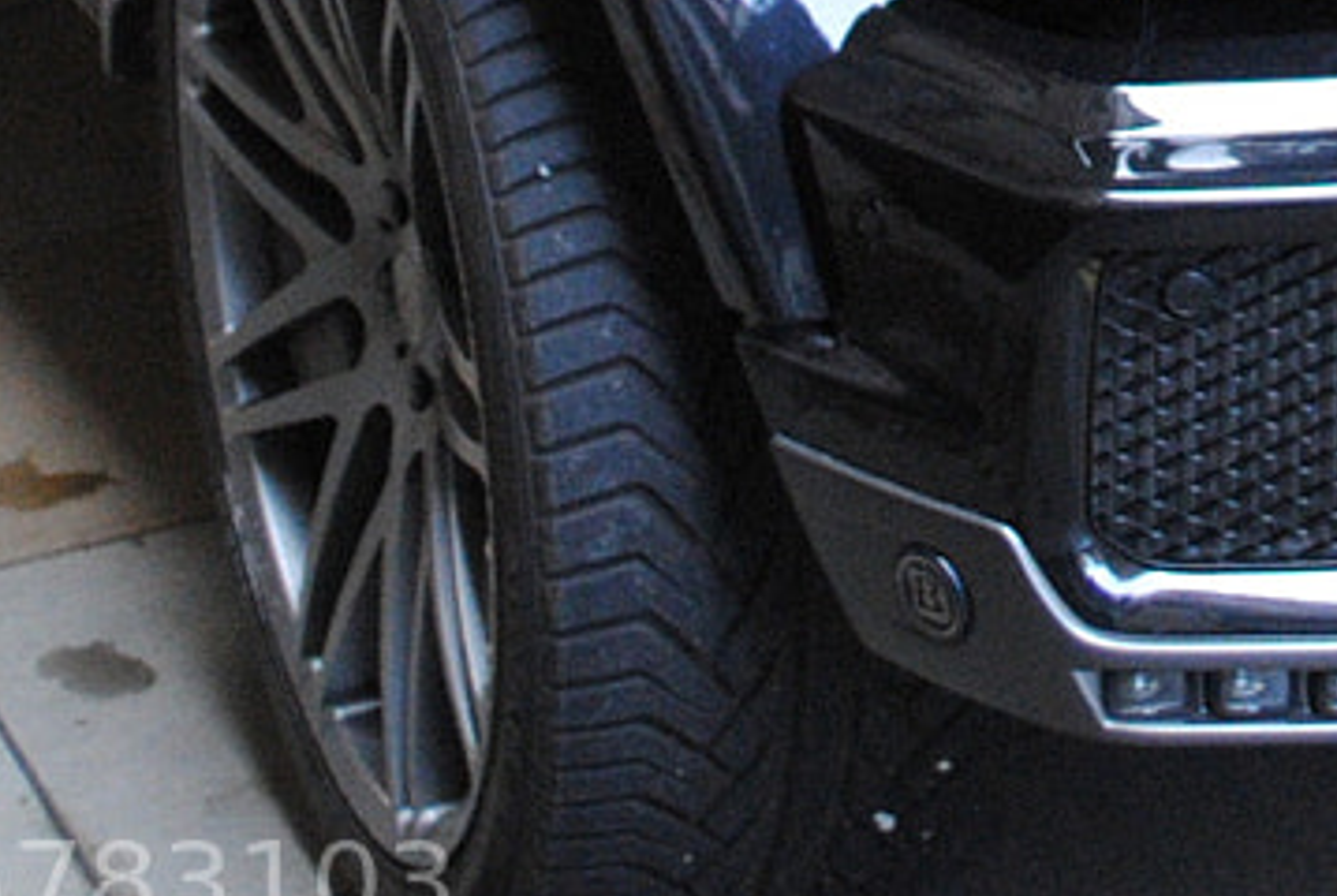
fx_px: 5989
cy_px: -829
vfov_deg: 8.2
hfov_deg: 12.5
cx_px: 1486
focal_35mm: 161
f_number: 4
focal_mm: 24
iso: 800
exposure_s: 1/30
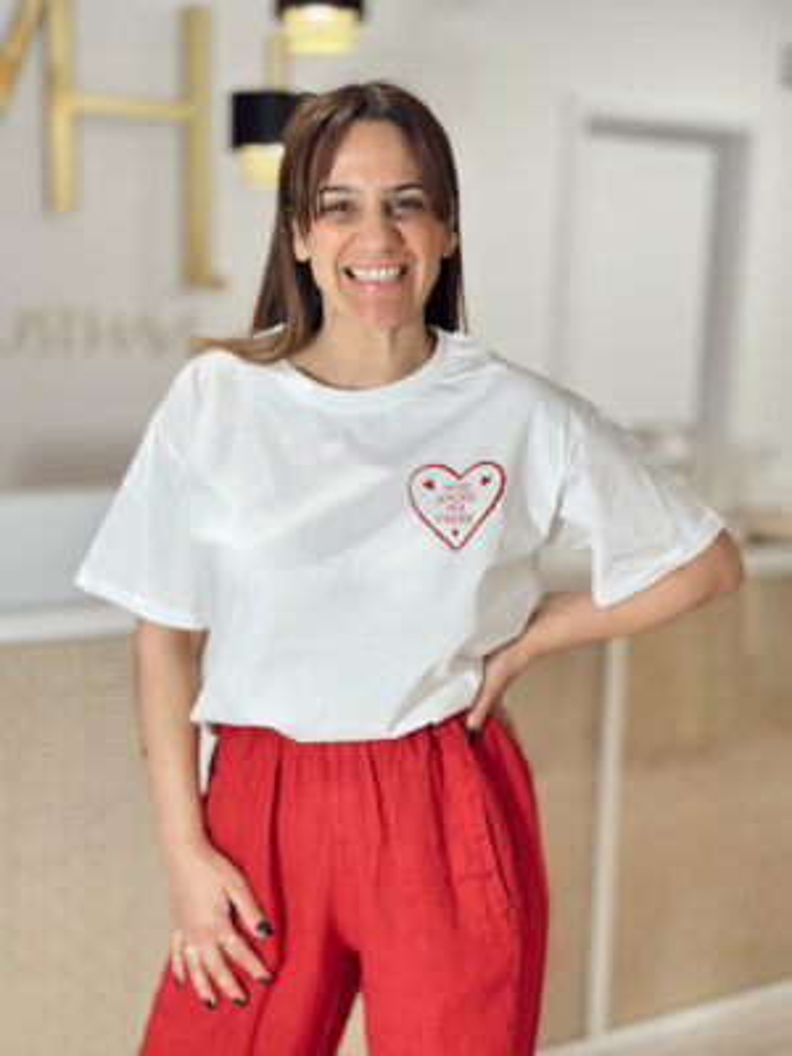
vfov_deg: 39.7
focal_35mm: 48
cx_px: 396
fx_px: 1464
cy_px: 528
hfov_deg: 30.3
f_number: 1.78
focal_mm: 6.86
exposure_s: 1/126
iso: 64
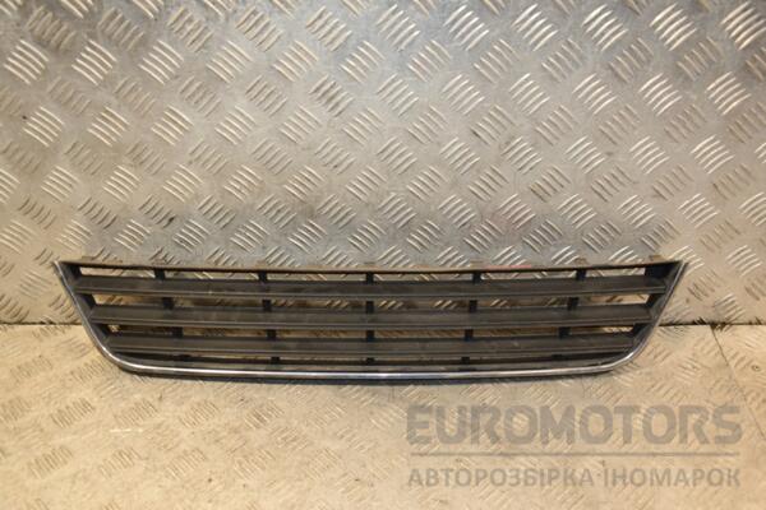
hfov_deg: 51.3
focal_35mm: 38
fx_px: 798
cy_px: 255
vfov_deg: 35.5
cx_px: 383
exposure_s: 1/125
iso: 800
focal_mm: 25
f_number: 5
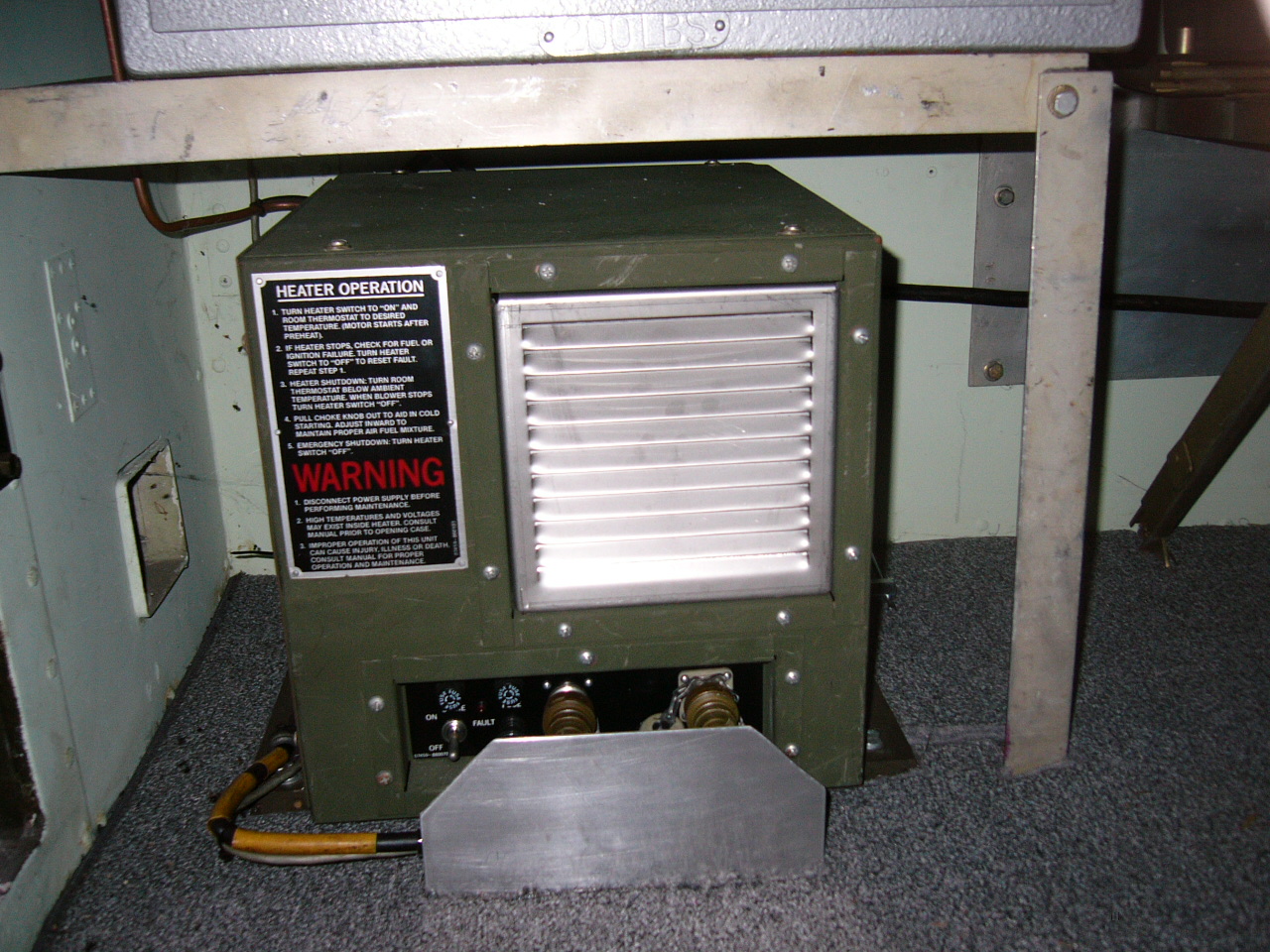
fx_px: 1284
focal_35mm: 35
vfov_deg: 40.7
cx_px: 635
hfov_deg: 52.6
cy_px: 476
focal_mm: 5.8
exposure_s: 1/60
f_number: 2.8
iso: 100
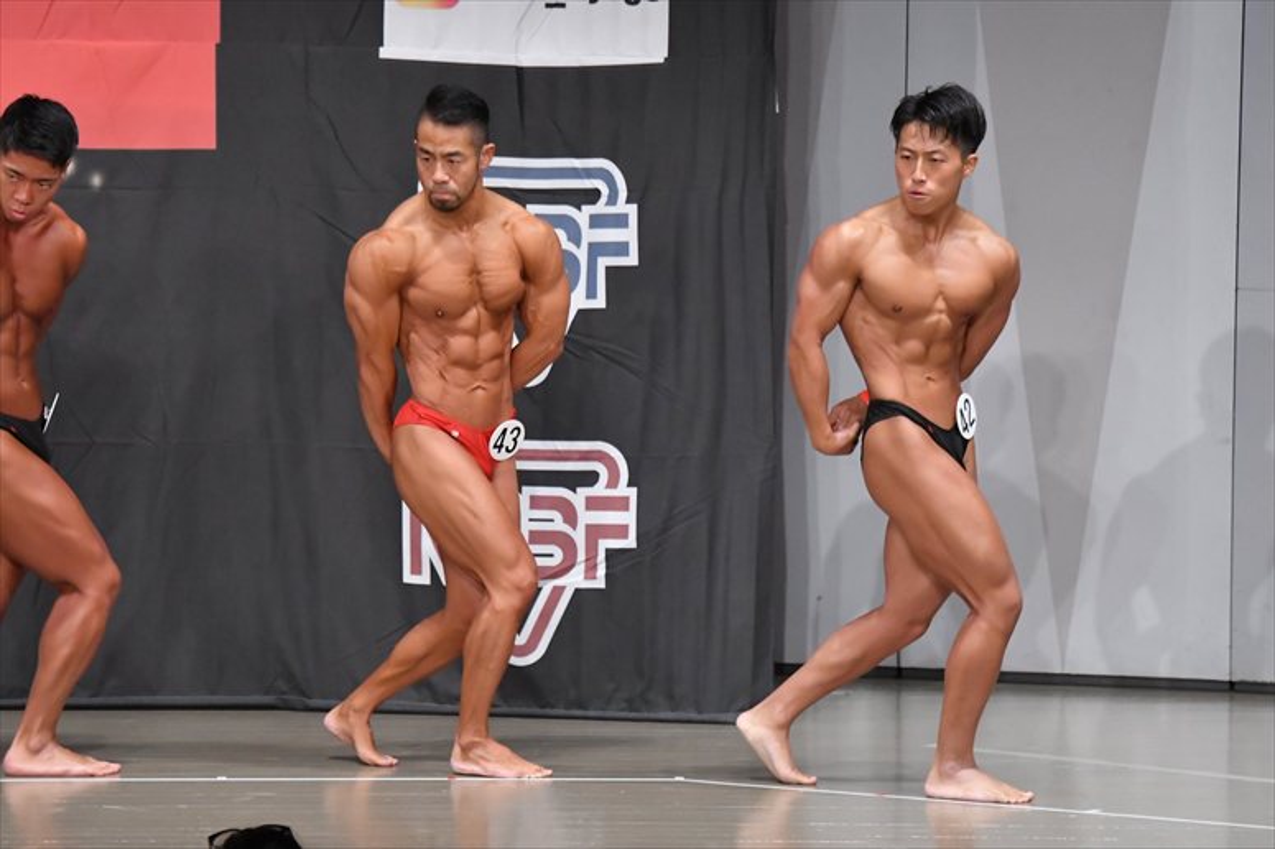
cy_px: 424
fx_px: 8496
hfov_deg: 8.6
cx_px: 638
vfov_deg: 5.7
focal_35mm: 240
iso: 6400
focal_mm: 160
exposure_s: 1/400
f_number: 5.6
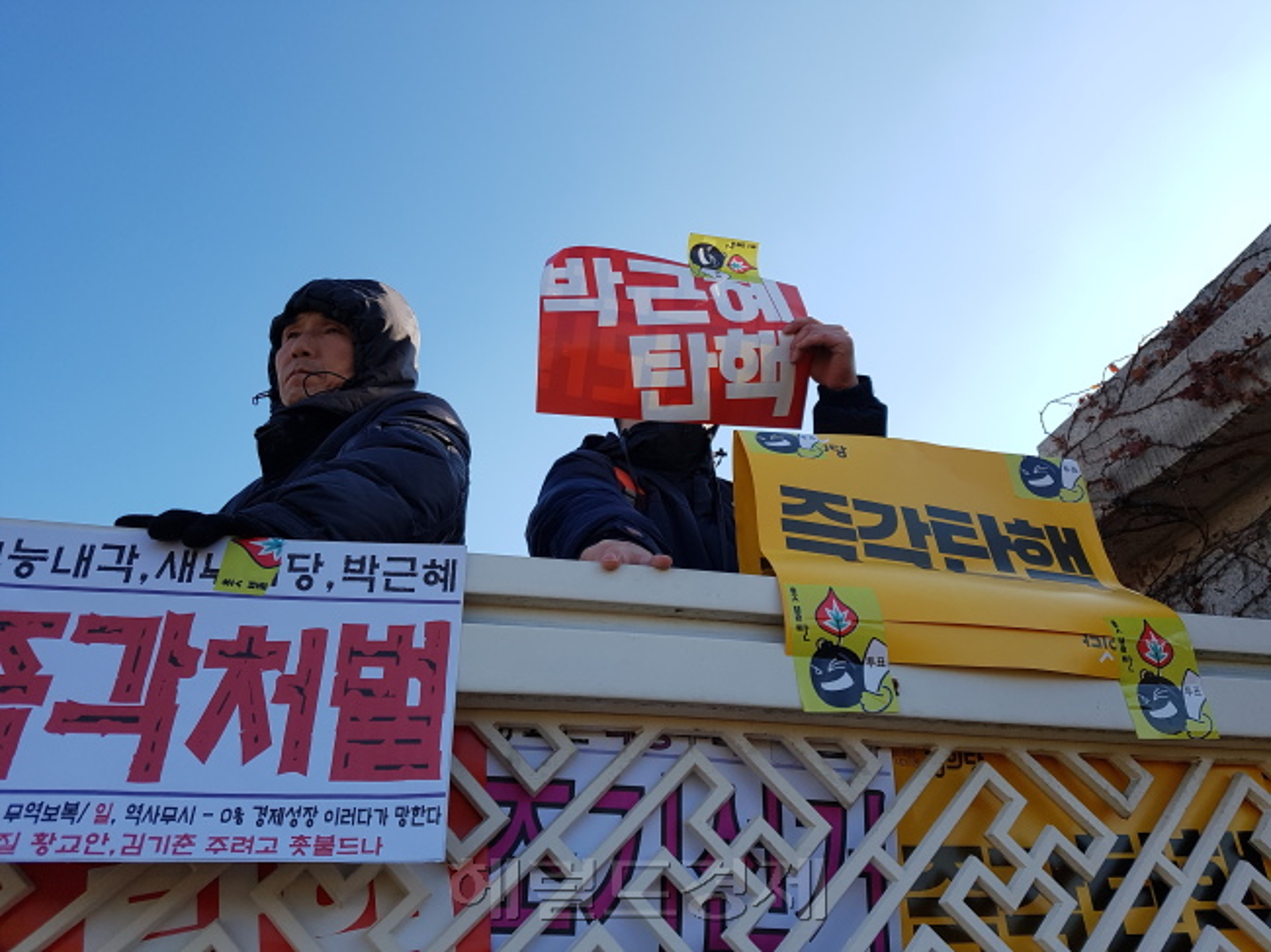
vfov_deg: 53.0
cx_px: 636
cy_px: 476
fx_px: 954
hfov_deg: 67.3
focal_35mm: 26
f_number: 1.7
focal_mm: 4.2
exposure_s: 1/1524
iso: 50
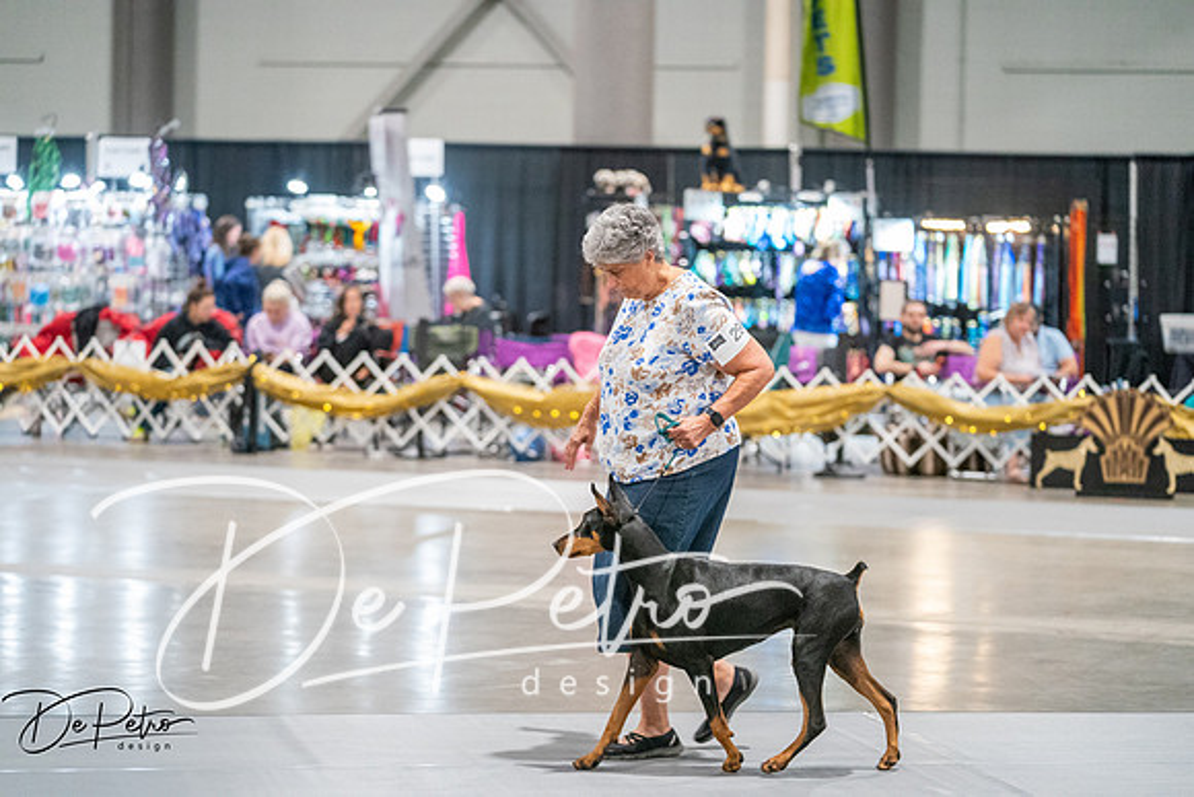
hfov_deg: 18.1
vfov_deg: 12.1
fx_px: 3749
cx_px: 597
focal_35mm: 113
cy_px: 398
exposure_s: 1/250
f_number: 2.8
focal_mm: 113
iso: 6400
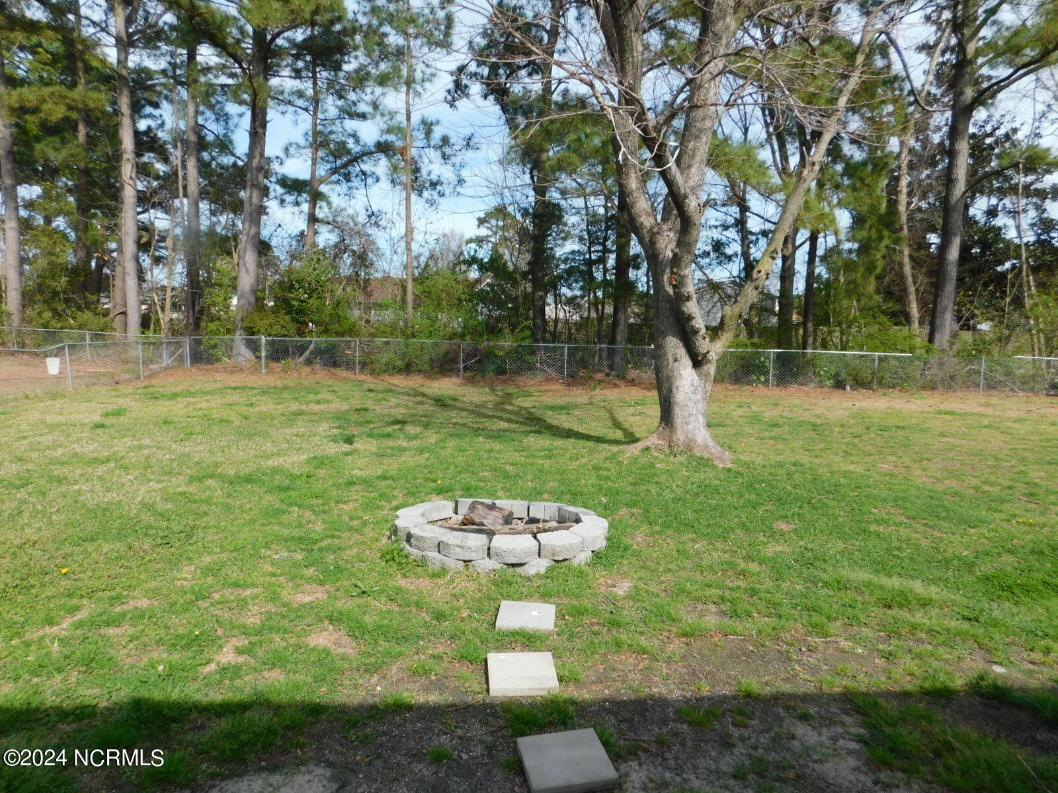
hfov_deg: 73.9
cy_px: 396
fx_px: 703
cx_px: 529
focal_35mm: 23
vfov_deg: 58.9
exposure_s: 1/1250
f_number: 3
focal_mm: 4
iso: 125
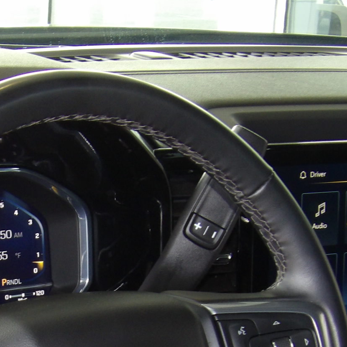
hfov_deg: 13.6
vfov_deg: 13.5
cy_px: 377
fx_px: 1440
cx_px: 47
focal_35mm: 127
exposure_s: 1/28
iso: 200
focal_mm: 8.2
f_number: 3.8
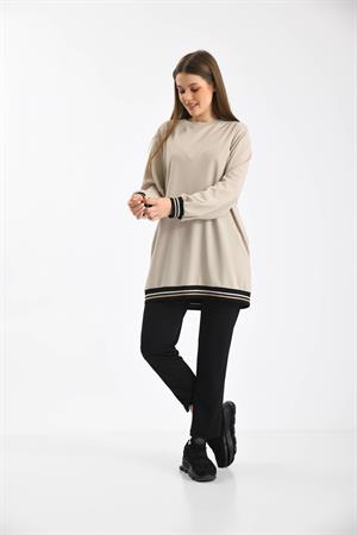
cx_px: 178
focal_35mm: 65
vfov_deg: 31.0
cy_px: 268
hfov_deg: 20.9
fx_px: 967
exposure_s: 1/160
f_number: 7.1
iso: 100
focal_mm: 65
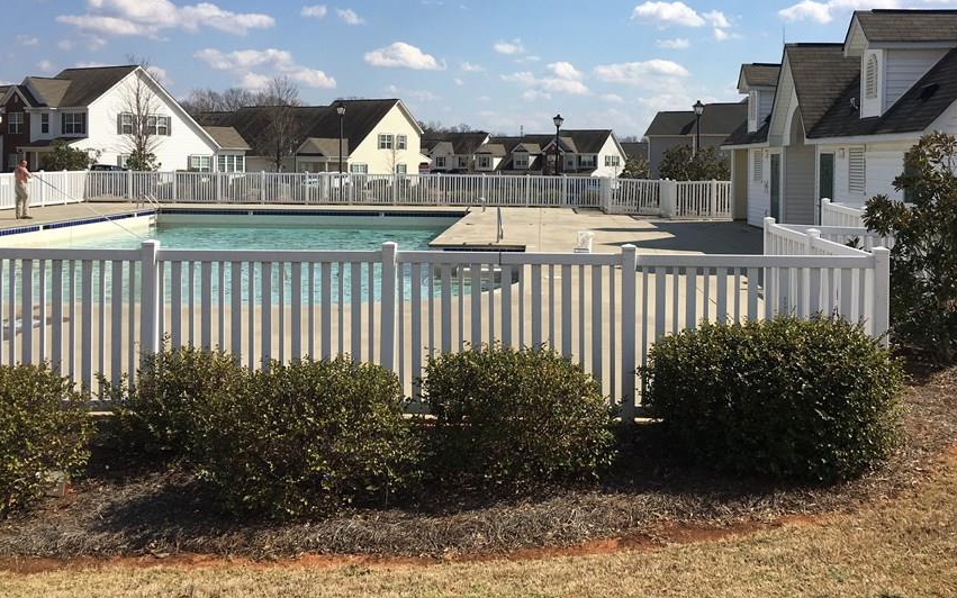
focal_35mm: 37
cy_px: 188
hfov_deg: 52.7
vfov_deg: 34.1
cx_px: 517
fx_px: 965
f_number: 2.2
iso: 25
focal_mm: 4.15
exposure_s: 1/2404
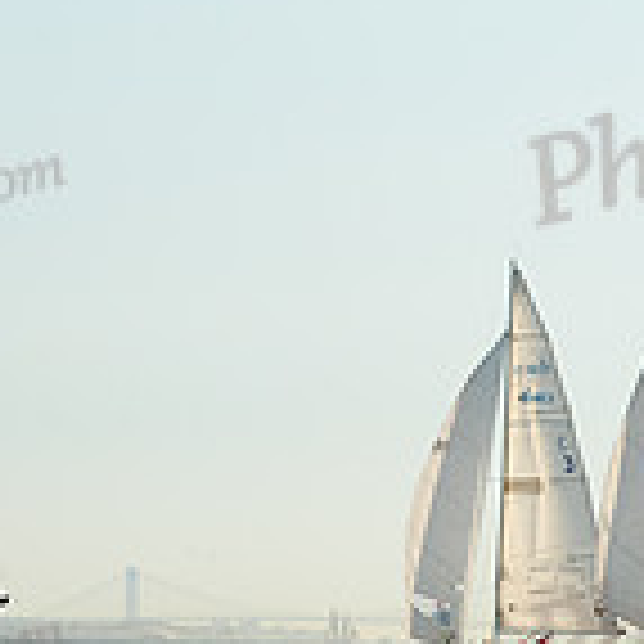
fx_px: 5430
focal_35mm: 258
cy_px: 405
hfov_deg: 6.8
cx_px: 297
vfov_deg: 6.8
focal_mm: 75
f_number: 4
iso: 320
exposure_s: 1/1250
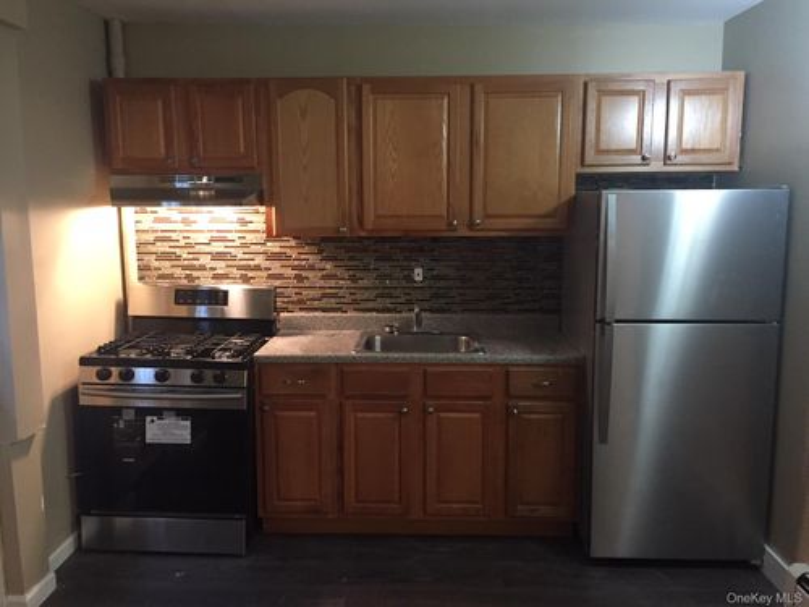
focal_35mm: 29
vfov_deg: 48.2
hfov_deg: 61.7
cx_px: 404
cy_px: 304
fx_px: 678
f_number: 2.2
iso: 250
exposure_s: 1/20
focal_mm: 4.15
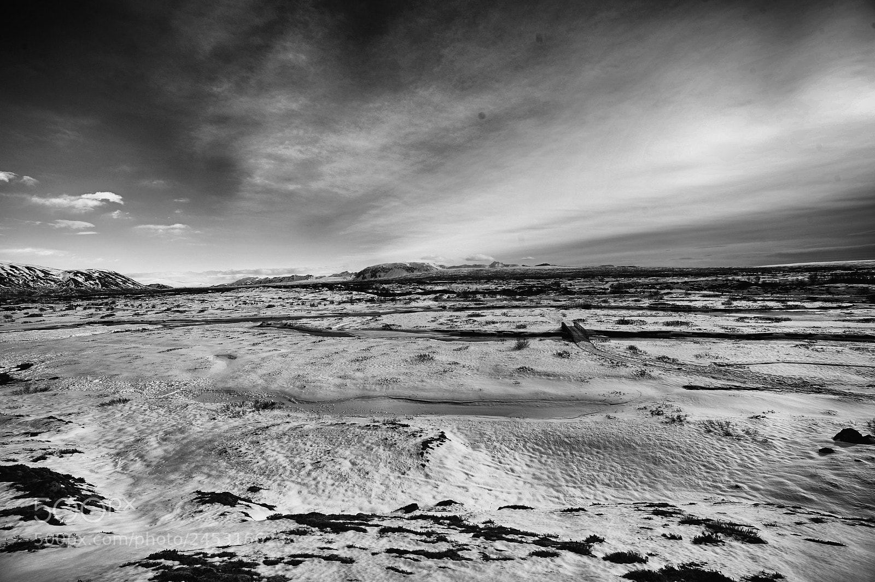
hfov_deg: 104.3
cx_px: 438
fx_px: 340
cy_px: 291
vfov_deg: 81.1
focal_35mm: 14
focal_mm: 14
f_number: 10
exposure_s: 1/500
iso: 250
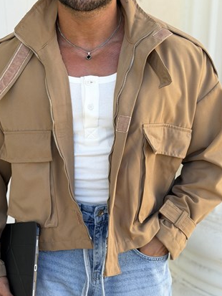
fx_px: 530
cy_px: 176
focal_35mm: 62
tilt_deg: -18.9
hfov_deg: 23.6
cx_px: 88
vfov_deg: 31.1
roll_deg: +0.4
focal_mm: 6.76
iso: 64
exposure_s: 1/687
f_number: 1.78
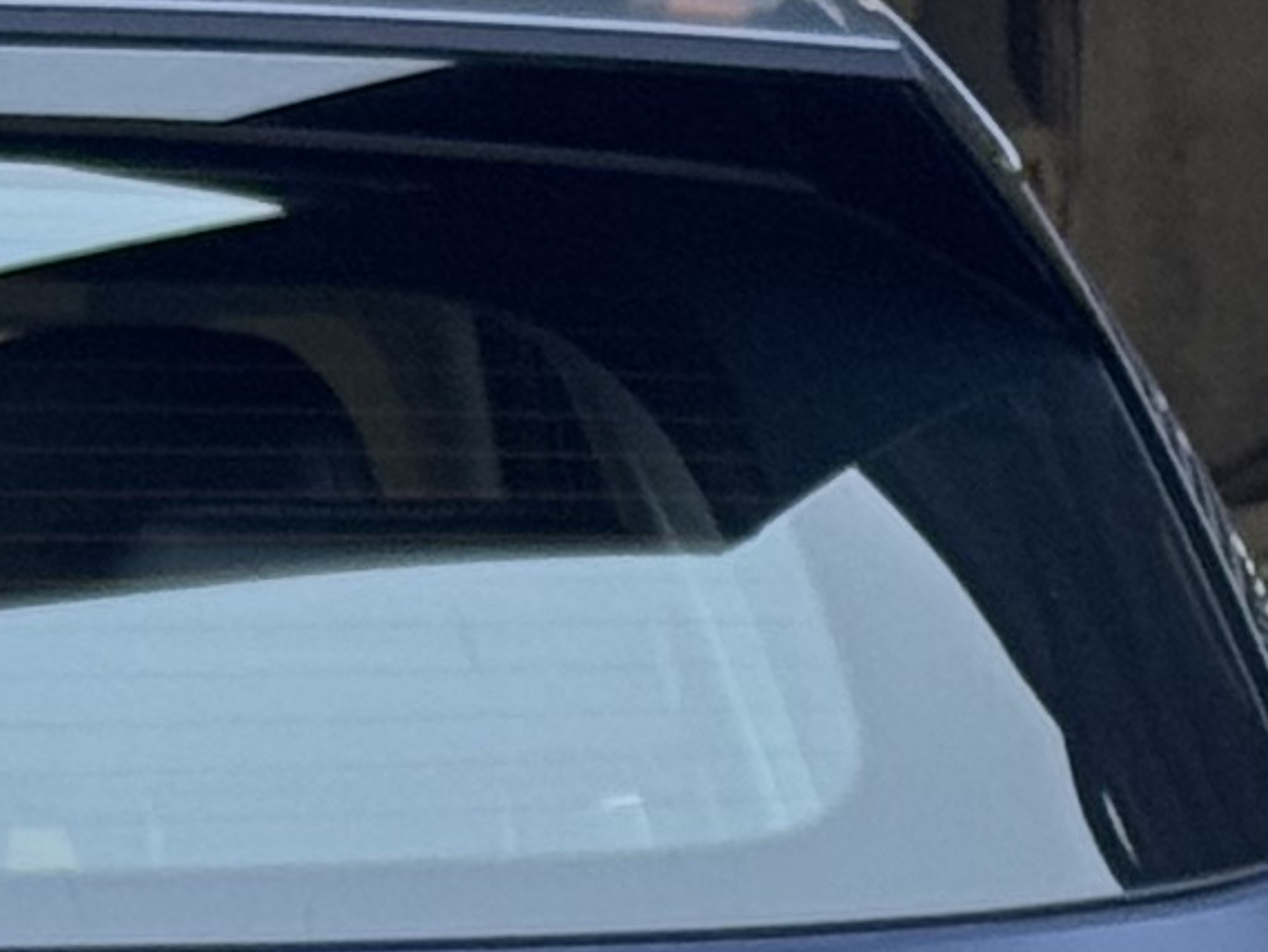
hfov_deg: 5.8
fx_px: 12457
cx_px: -669
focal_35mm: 340
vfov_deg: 4.3
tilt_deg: -5.8
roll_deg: -0.4
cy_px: 1621
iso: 100
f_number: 1.78
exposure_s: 1/100
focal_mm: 6.76
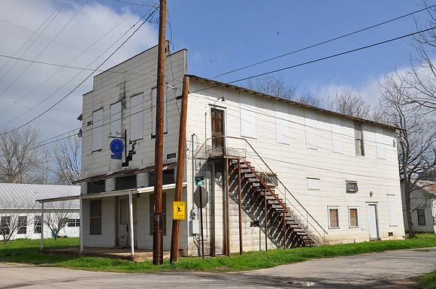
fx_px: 472
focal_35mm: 39
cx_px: 218
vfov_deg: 34.1
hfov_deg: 49.6
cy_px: 144
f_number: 9
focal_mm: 26
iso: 200
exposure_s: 1/320
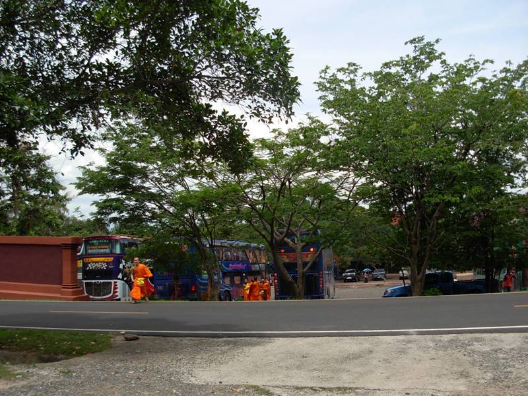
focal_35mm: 38
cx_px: 264
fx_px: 580
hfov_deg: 49.0
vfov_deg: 37.7
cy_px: 198
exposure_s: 1/966
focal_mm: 6.3
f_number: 2.9
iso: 79
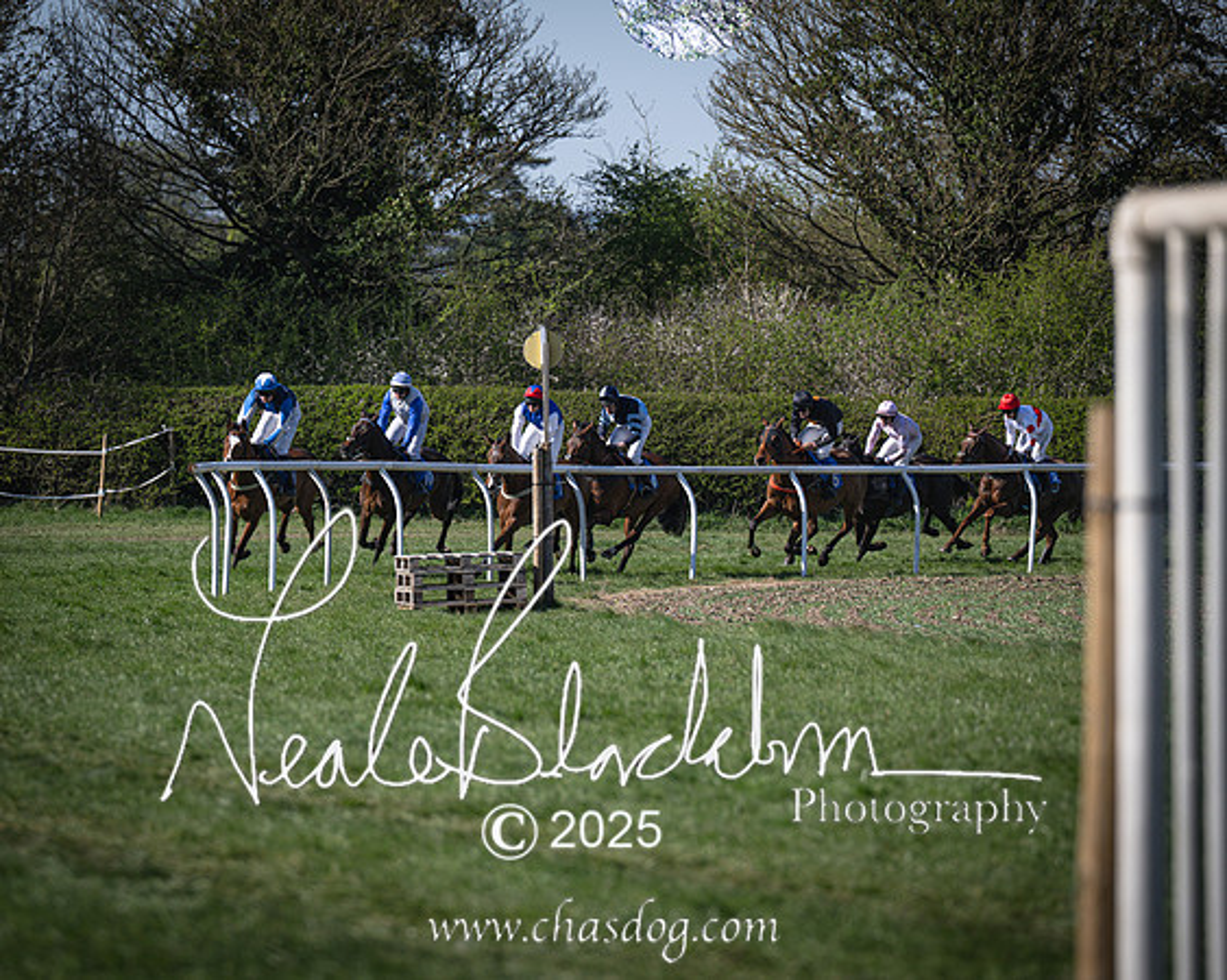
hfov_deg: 7.5
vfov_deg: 6.0
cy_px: 486
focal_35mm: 256
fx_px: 9301
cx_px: 403
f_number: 4
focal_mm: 200
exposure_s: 1/1600
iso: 200
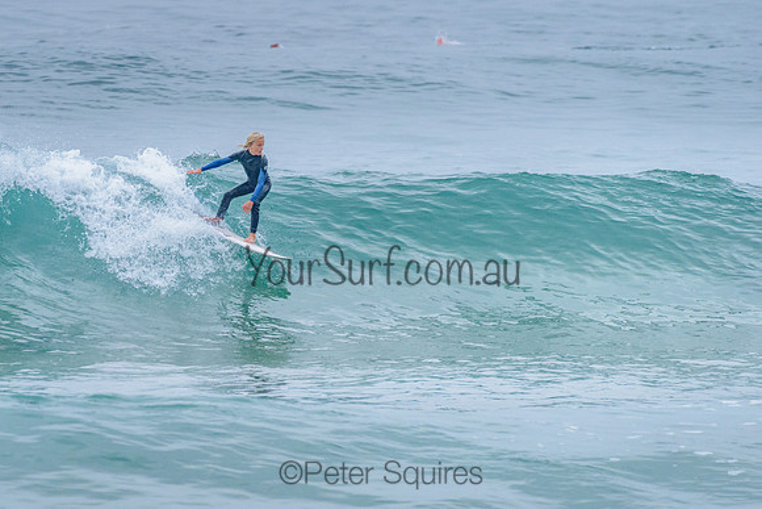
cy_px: 221
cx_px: 299
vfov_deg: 2.2
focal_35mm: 613
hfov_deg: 3.4
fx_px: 12975
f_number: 5.6
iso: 2200
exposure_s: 1/2000
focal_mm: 500
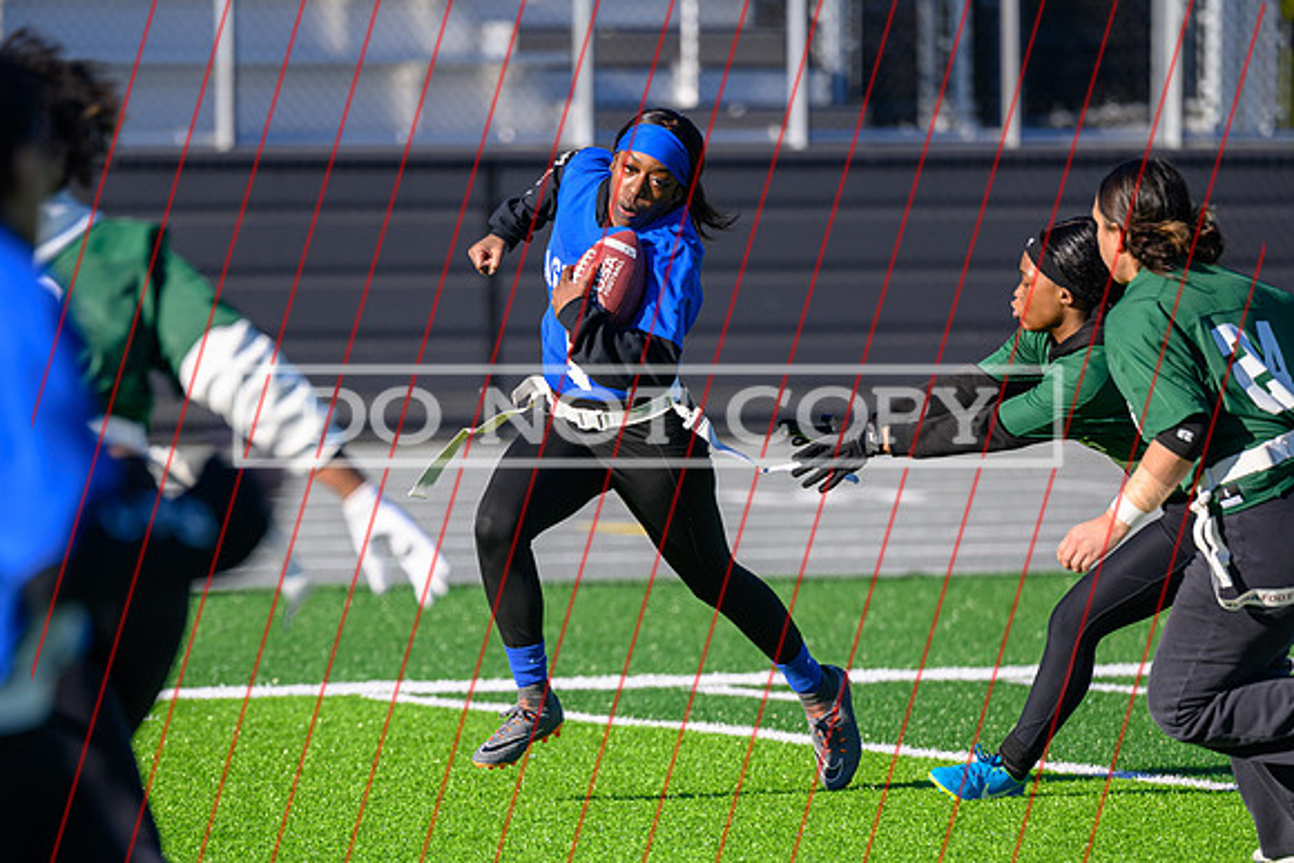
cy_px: 662
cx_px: 605
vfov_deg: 4.4
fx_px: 11116
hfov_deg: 6.7
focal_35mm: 309
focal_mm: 200
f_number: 3.2
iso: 180
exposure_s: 1/1600
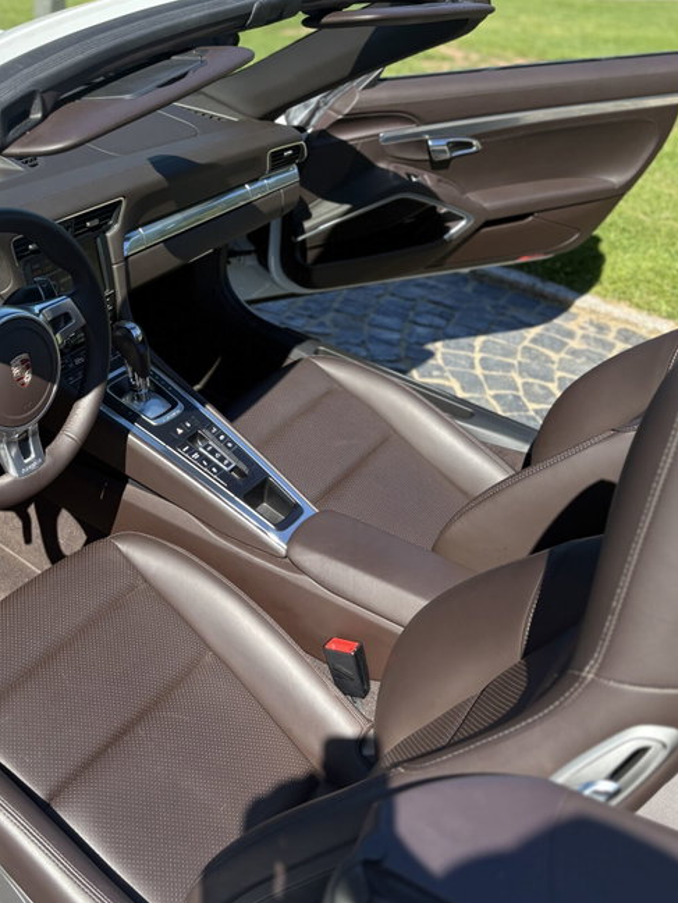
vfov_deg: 44.6
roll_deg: -4.6
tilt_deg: -23.9
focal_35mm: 41
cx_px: 177
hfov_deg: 34.5
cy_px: 256
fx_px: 1070
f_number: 1.6
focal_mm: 5.96
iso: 64
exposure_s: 1/1667
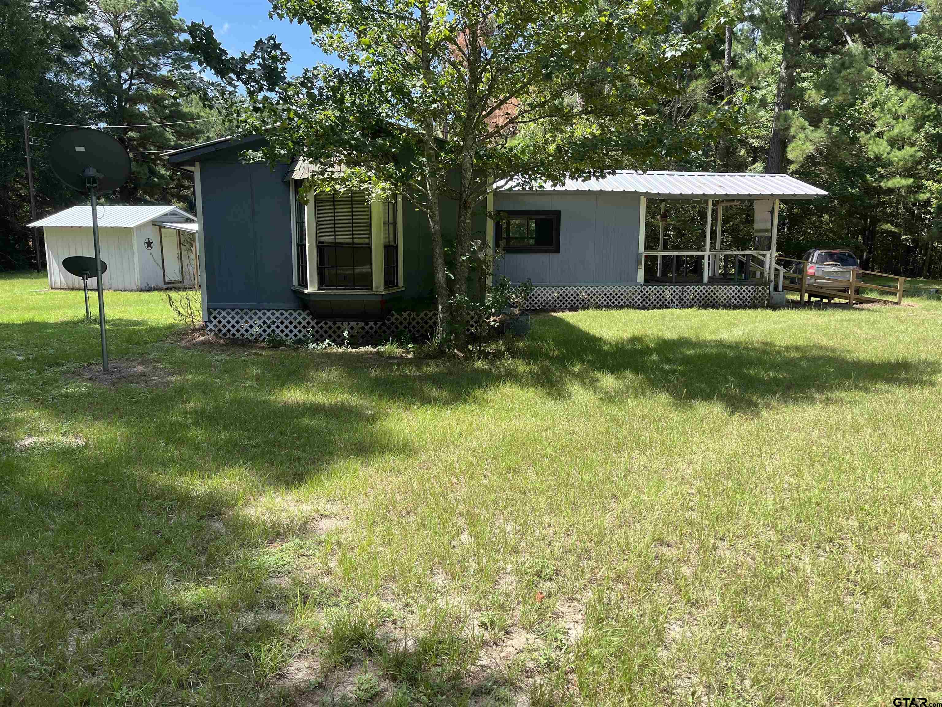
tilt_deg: -10.0
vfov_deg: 53.1
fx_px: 708
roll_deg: +0.0
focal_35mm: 26
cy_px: 354
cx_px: 471
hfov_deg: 67.3
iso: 50
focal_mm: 5.1
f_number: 1.6
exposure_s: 1/1096
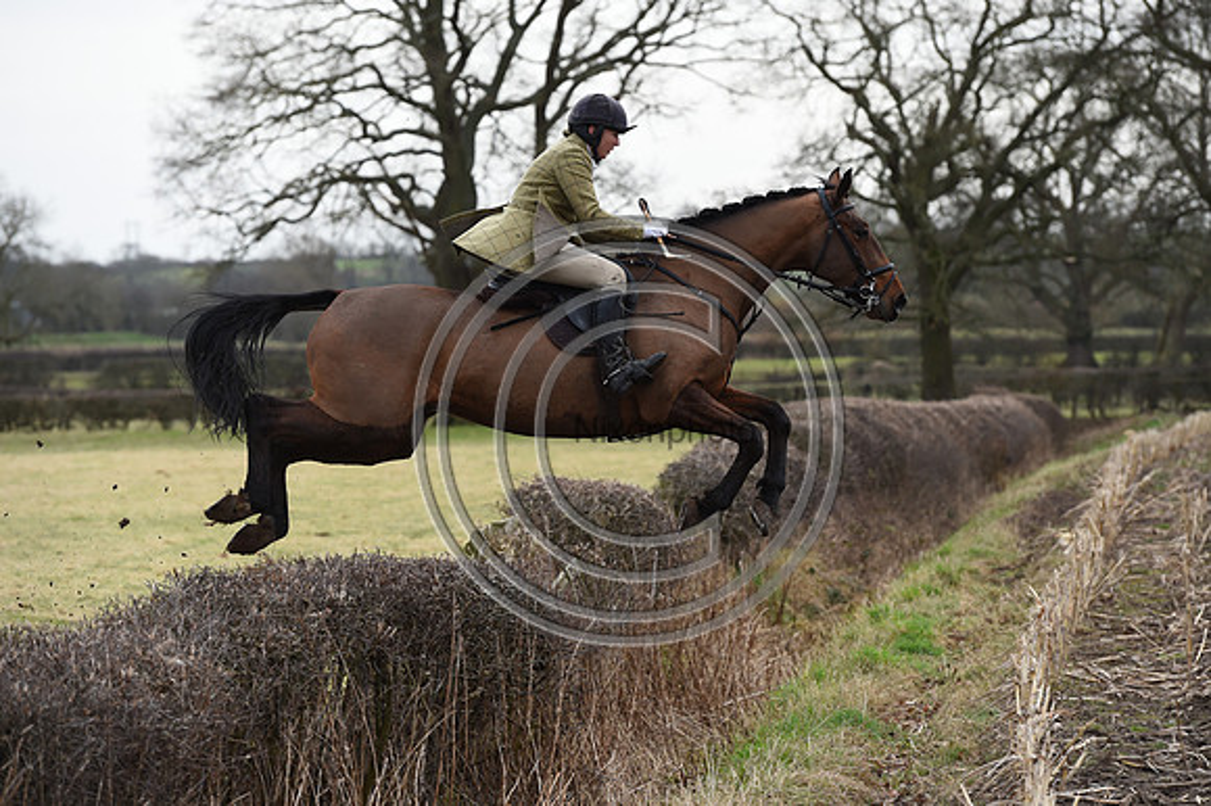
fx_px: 5715
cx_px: 606
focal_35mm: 170
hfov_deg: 12.1
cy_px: 403
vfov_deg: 8.1
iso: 1000
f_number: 5.6
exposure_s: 1/1250
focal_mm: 170
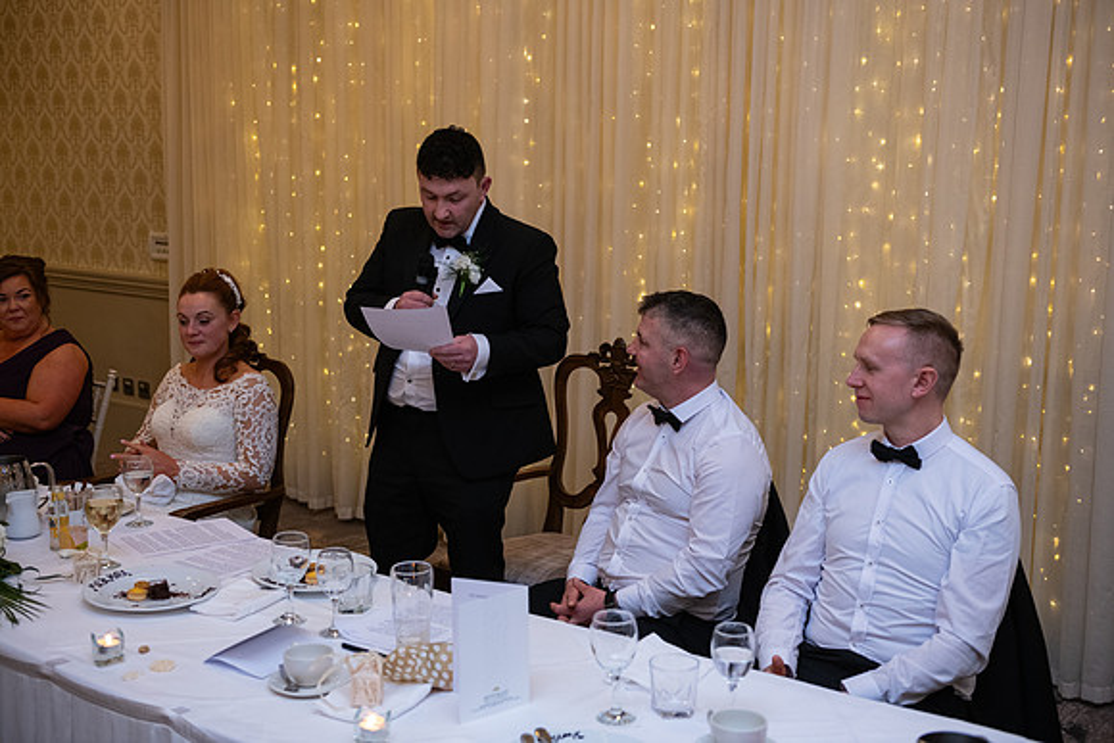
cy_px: 372
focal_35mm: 45
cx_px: 557
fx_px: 1393
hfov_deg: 43.6
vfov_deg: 29.9
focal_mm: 45
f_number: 3.5
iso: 1000
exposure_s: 1/160
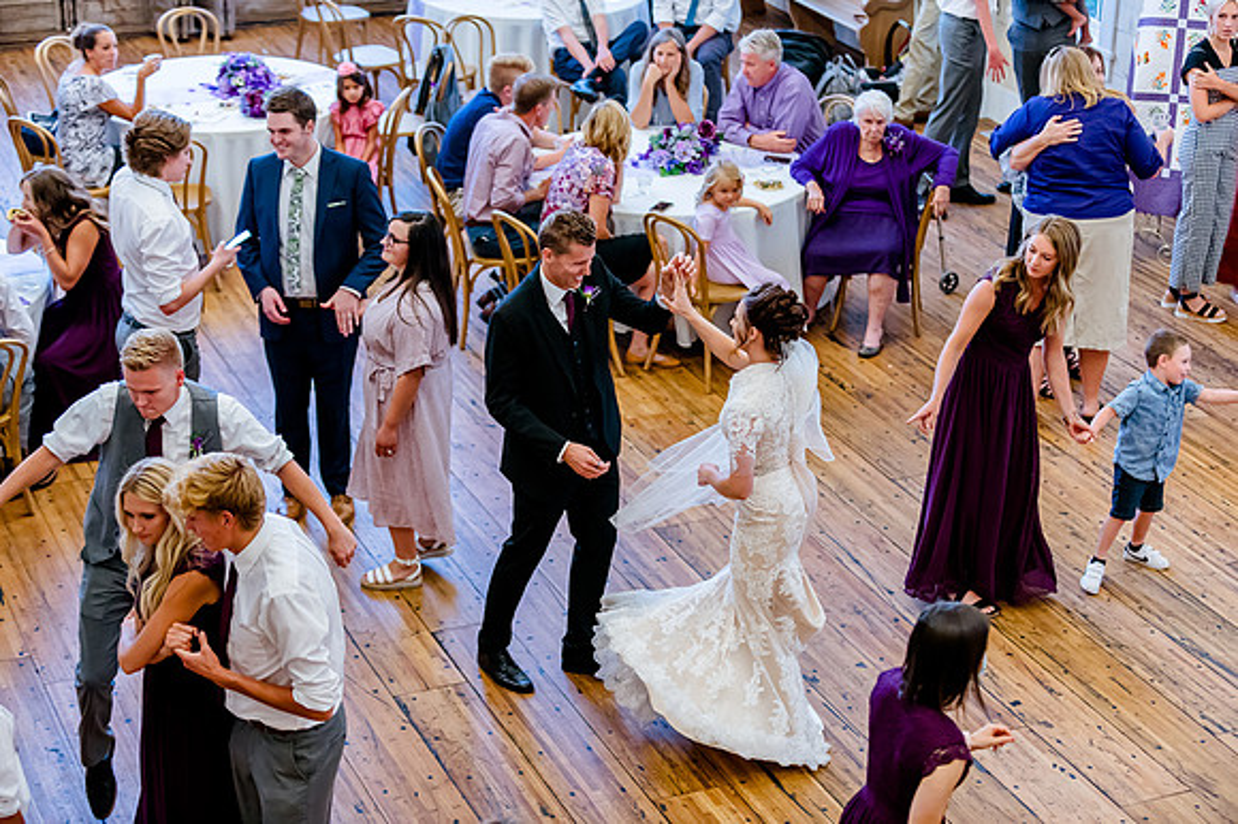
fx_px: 2406
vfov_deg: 19.4
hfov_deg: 28.9
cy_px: 412
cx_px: 619
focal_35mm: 70
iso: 2500
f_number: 2.8
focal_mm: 70
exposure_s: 1/640
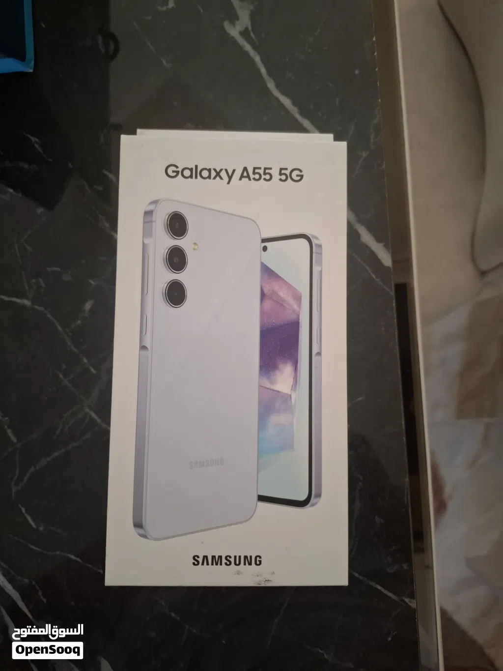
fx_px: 446
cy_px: 336
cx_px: 252
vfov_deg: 73.9
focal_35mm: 23
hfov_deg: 58.9
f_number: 1.8
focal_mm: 5.54
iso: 800
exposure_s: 1/25
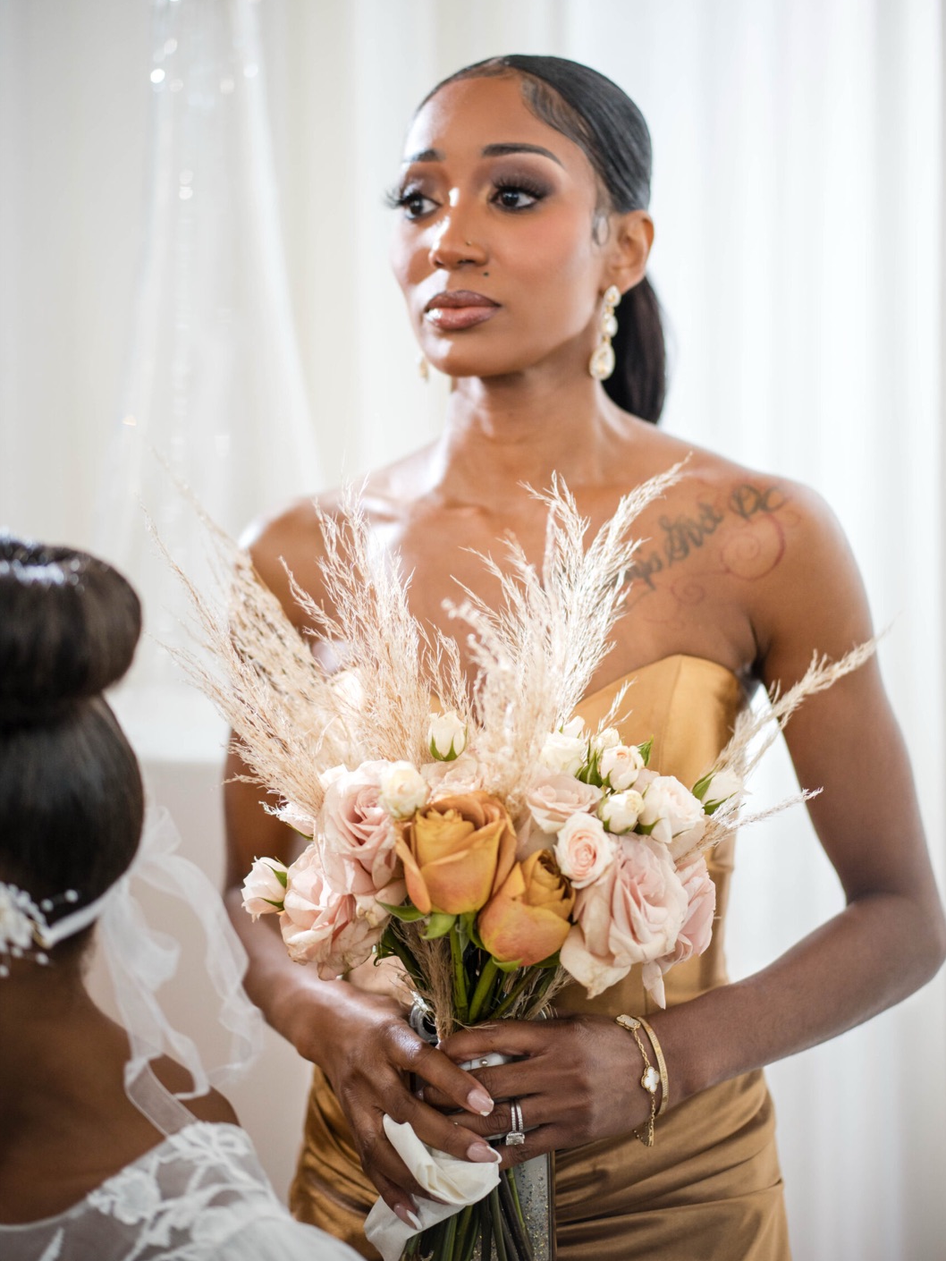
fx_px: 2186
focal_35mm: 60
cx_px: 476
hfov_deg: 24.4
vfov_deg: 32.1
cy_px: 560
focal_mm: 55
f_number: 1.8
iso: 1000
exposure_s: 1/125
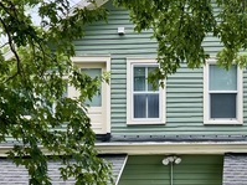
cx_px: 214
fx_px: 620
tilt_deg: +3.2
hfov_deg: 22.1
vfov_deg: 16.7
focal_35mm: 87
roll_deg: +0.4
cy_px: 168
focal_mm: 5.7
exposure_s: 1/758
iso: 50
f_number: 1.5
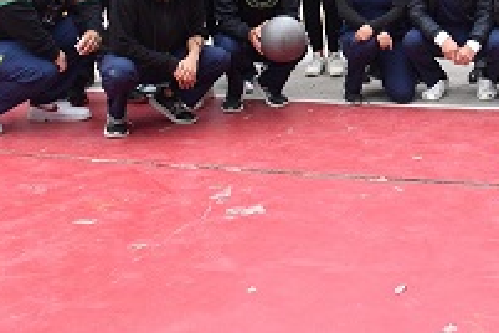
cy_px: -78
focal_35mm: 67
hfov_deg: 27.5
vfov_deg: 19.1
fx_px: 929
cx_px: 549
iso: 400
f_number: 6.3
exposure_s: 1/160
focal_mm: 18
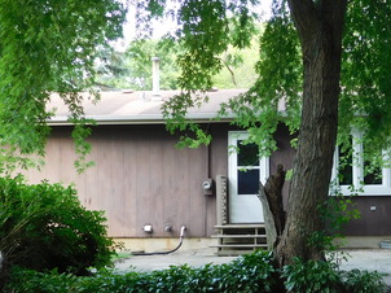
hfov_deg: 35.8
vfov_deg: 27.3
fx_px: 598
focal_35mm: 53
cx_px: 268
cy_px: 197
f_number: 3.4
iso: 125
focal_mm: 4.5
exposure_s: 1/50
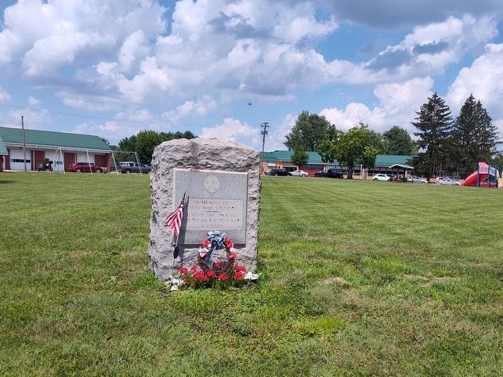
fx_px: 436
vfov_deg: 46.6
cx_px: 273
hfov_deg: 59.9
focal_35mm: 30
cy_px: 225
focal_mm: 5.56
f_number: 1.8
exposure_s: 1/2087
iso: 100
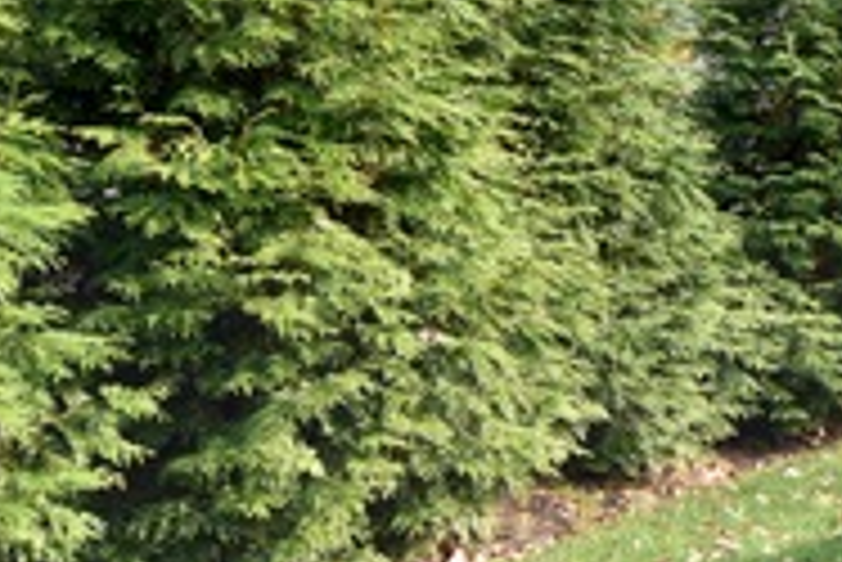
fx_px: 1685
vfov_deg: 18.7
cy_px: 79
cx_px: 1270
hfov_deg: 22.8
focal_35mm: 72
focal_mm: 14
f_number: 8
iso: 200
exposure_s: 1/80
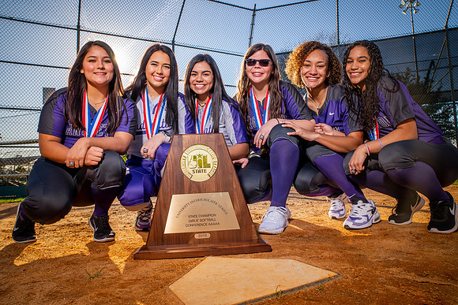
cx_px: 229
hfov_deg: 51.9
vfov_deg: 36.0
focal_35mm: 37
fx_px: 471
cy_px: 152
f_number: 13
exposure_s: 1/125
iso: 200
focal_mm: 37
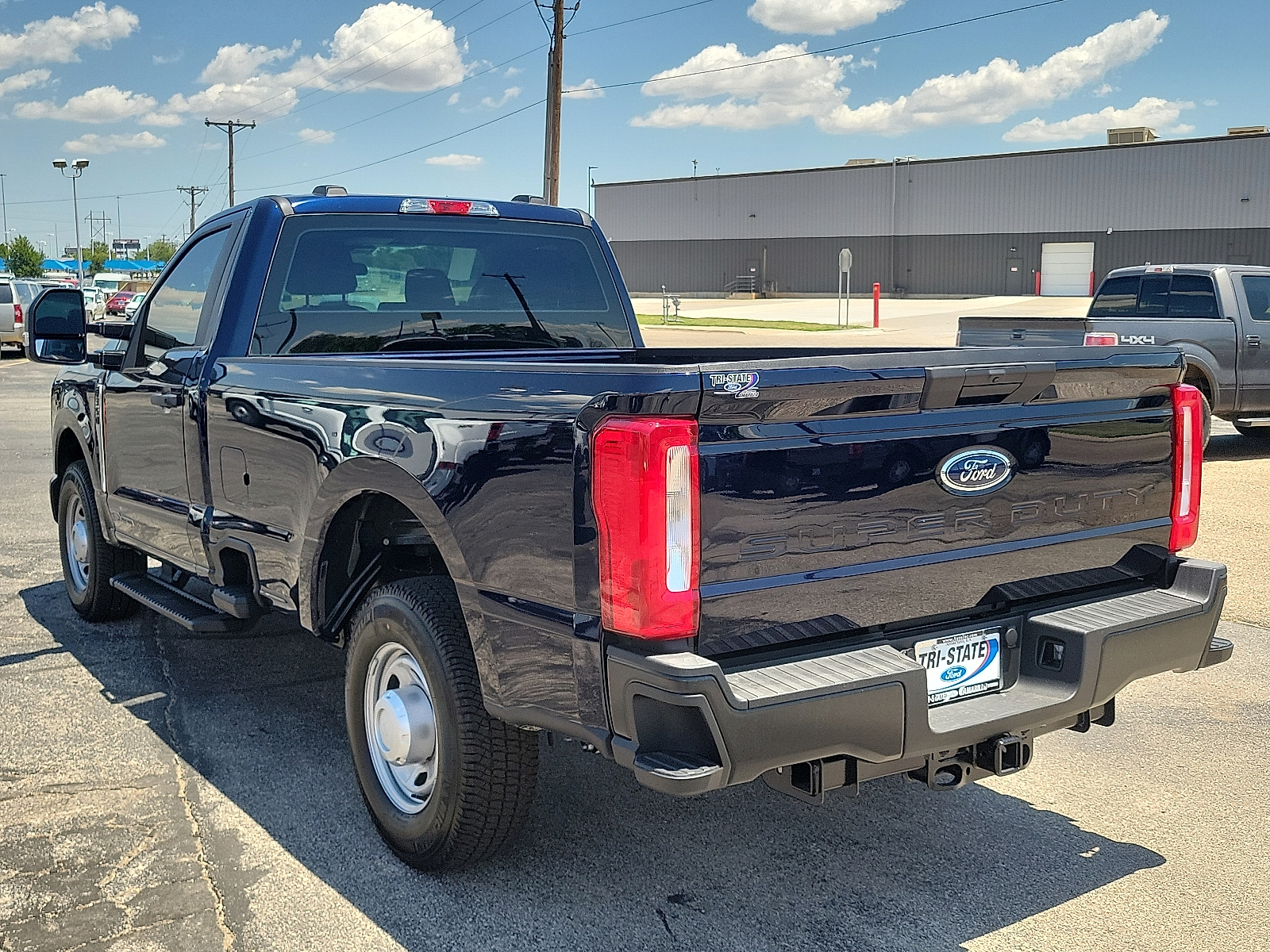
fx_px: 954
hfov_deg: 67.3
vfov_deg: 53.1
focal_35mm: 26
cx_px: 635
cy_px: 476
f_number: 1.8
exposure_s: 1/1429
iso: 50
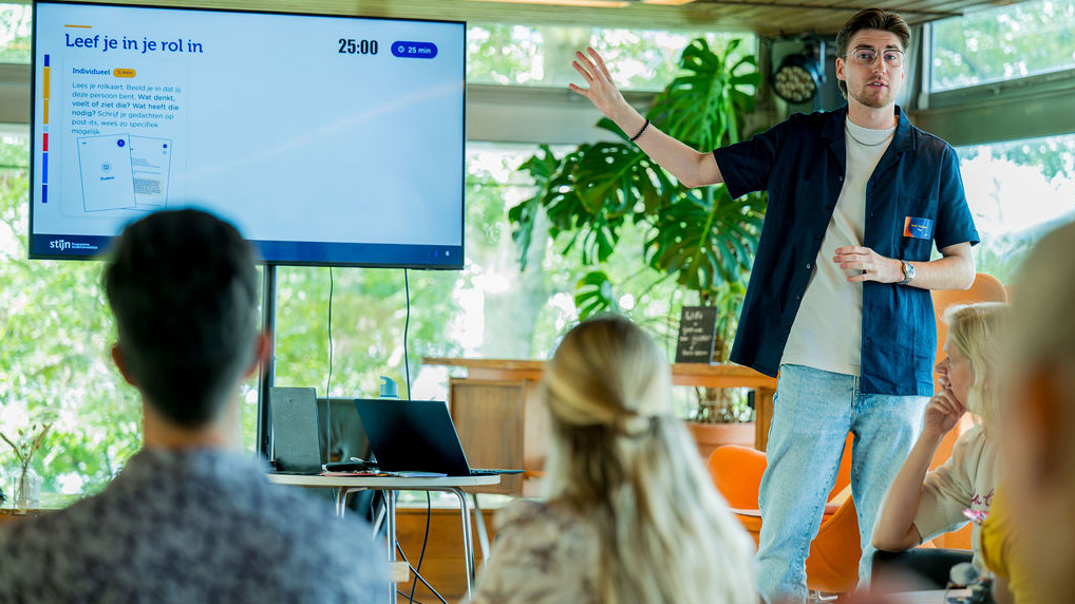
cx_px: 562
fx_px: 3334
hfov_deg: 18.3
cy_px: 263
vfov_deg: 10.4
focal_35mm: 117
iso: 1250
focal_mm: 102
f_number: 2.8
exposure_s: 1/320
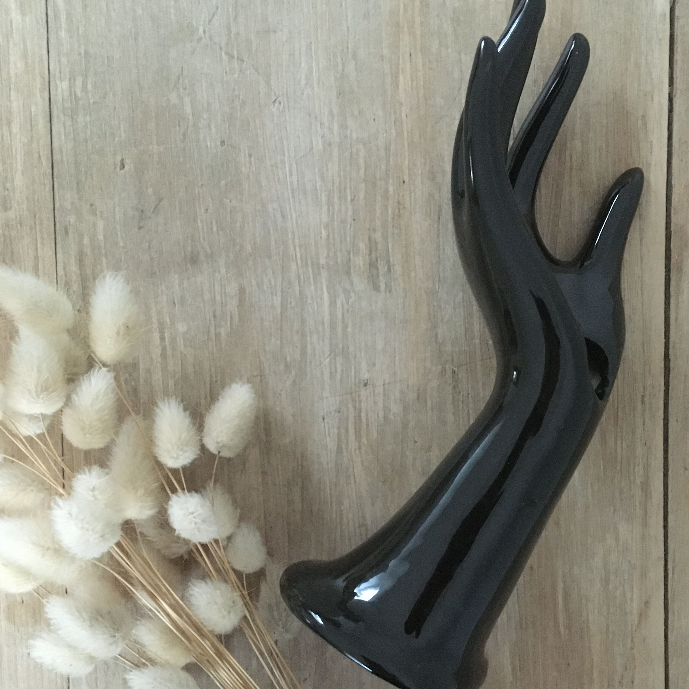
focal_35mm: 41
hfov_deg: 40.8
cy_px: 404
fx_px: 923
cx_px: 408
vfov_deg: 40.8
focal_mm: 4.15
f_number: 2.2
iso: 640
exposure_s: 1/17
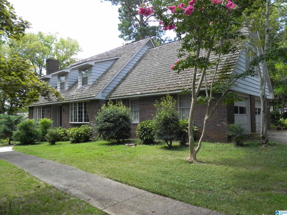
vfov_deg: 53.1
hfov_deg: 67.3
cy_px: 108
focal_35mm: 26
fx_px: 216
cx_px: 144
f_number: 5
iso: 160
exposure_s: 1/164
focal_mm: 4.6
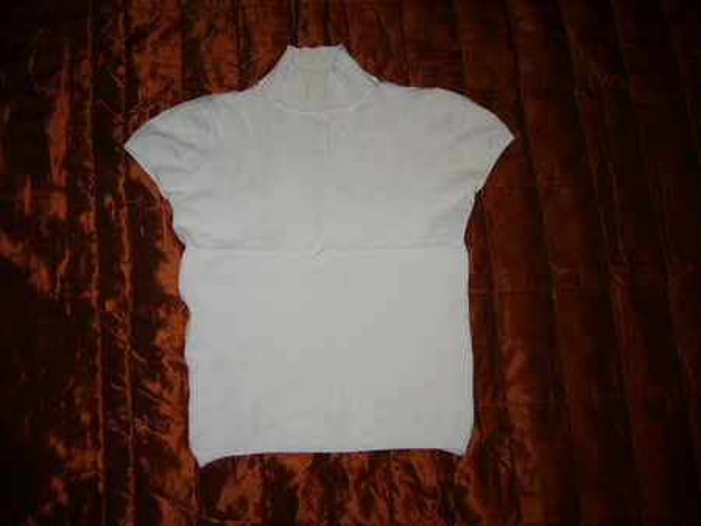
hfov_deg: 52.6
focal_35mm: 35
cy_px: 263
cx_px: 350
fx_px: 709
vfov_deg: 40.7
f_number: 2.8
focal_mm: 5.8
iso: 100
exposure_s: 1/60
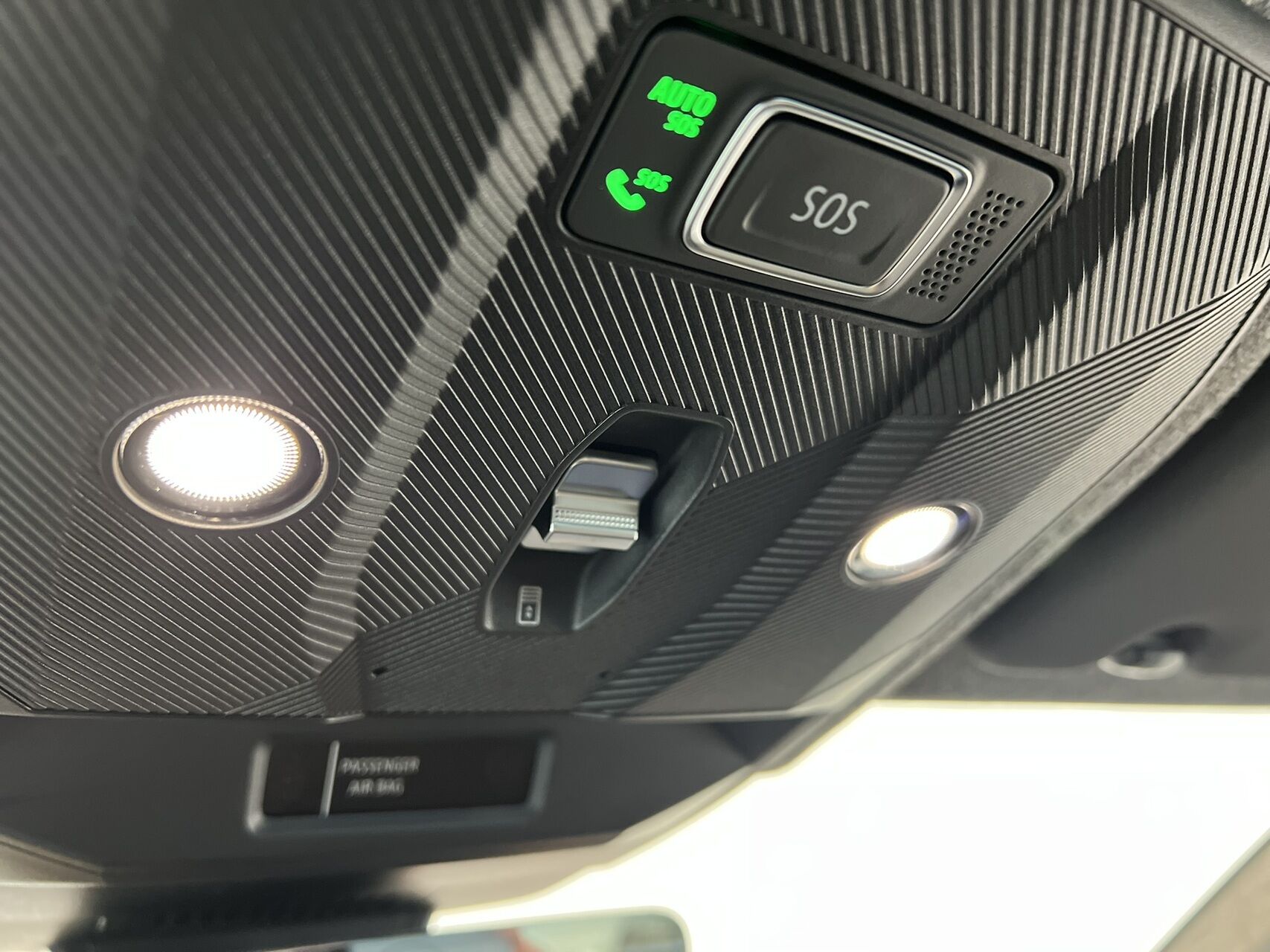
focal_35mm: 26
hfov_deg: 67.3
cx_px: 635
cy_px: 476
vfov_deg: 53.1
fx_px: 954
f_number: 1.5
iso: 500
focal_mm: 5.7
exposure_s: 1/33
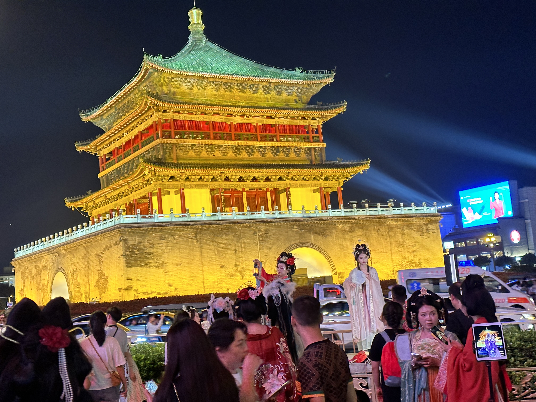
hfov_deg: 39.7
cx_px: 268
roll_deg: +3.7
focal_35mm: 48
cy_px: 201
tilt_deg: +5.6
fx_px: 743
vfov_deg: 30.3
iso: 250
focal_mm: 6.86
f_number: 1.78
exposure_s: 1/33
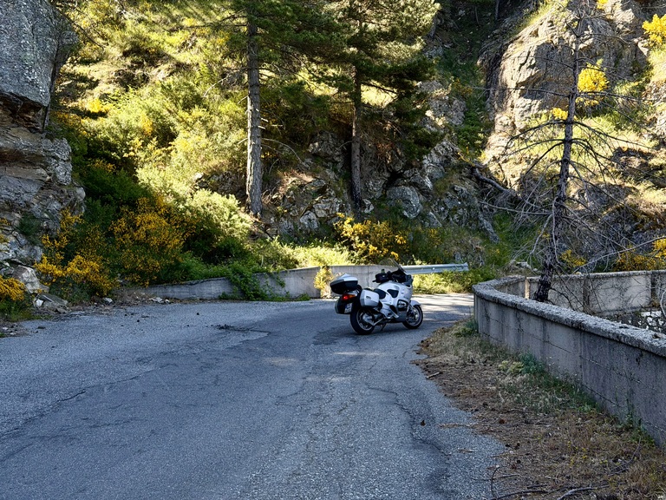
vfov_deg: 30.3
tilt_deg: +1.2
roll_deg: +0.6
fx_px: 924
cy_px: 250
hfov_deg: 39.7
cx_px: 333
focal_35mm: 48
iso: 64
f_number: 1.78
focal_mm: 6.76
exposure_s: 1/1185
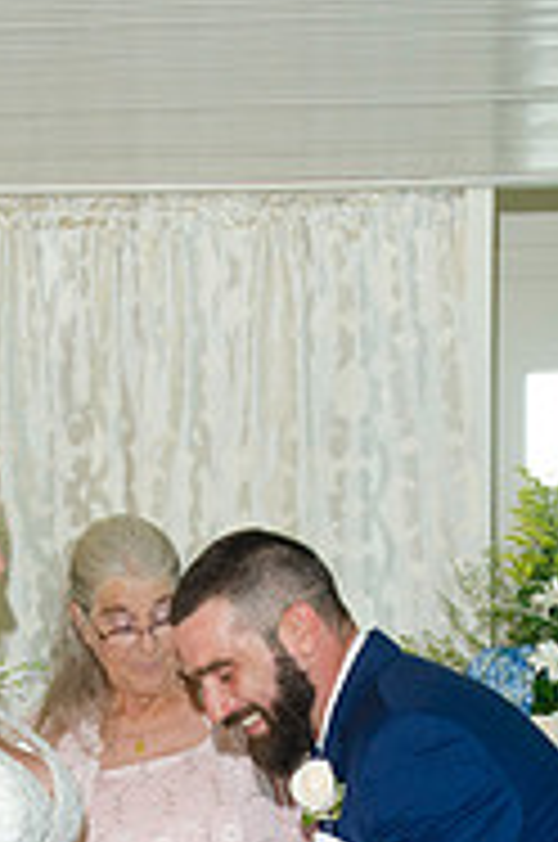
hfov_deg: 12.1
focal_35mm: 112
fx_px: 2613
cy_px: 991
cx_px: 112
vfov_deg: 17.5
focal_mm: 31
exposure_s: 1/125
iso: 400
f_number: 5.6
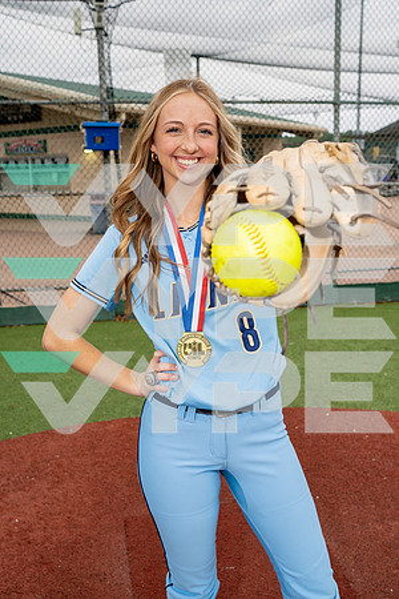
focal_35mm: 35
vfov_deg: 54.4
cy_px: 300
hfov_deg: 37.9
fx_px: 582
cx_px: 200
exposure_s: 1/250
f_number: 5
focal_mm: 35
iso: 100
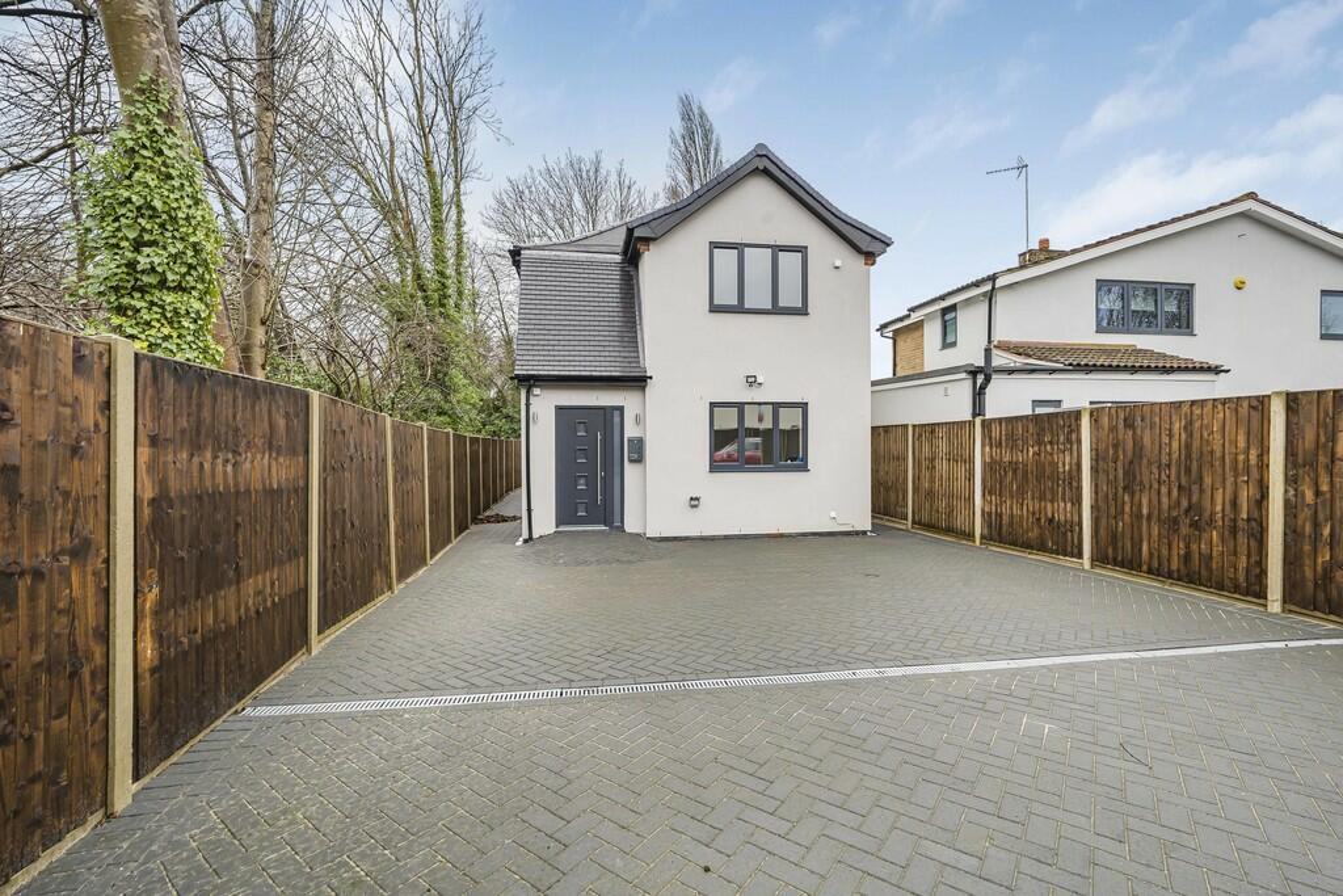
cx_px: 672
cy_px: 448
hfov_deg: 100.4
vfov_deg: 77.3
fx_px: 560
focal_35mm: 15
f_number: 9
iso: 320
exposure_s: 1/60
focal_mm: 15
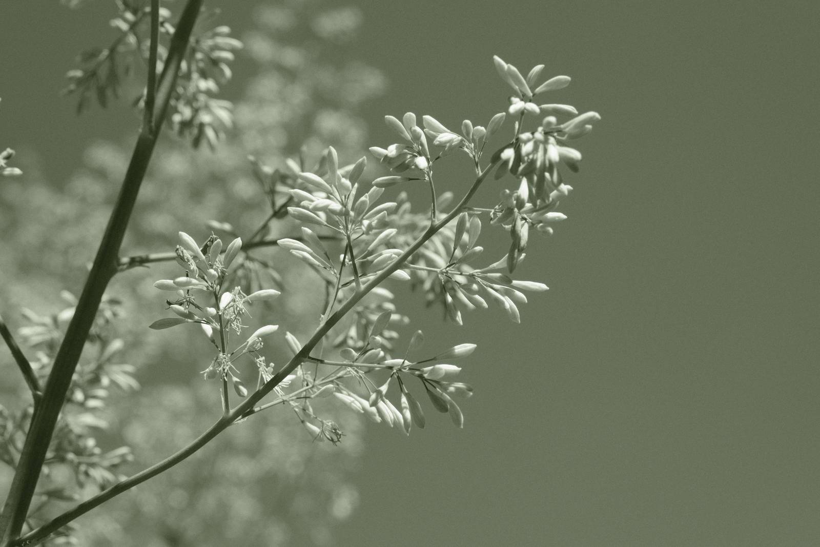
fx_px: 1526
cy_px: 274
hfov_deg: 30.1
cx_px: 410
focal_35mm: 67
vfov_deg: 20.3
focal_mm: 44.7
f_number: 8
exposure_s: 1/900
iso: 640
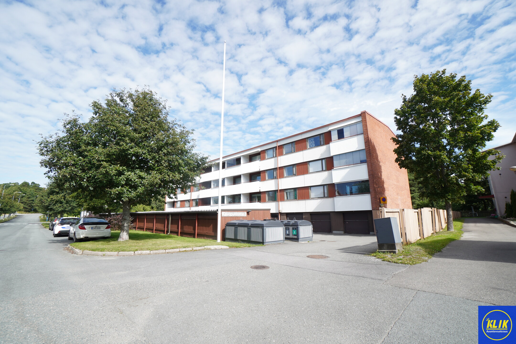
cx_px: 258
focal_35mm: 15
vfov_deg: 77.3
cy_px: 172
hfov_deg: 100.4
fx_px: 215
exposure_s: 1/160
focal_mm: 10
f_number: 8
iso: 100
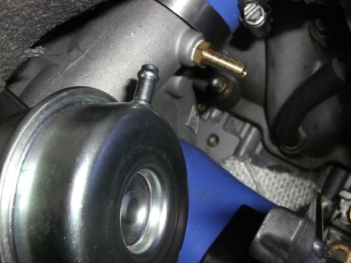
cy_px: 145
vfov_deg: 33.5
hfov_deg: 43.9
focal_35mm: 43
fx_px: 436
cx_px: 167
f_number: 4.3
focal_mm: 6.2
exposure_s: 1/60
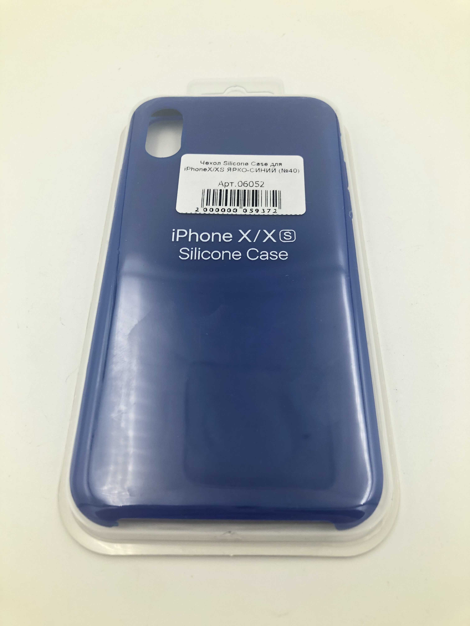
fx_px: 507
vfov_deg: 63.4
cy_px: 313
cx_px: 235
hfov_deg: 49.7
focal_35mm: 28
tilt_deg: -61.3
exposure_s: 1/355
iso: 20
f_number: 1.8
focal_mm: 3.99
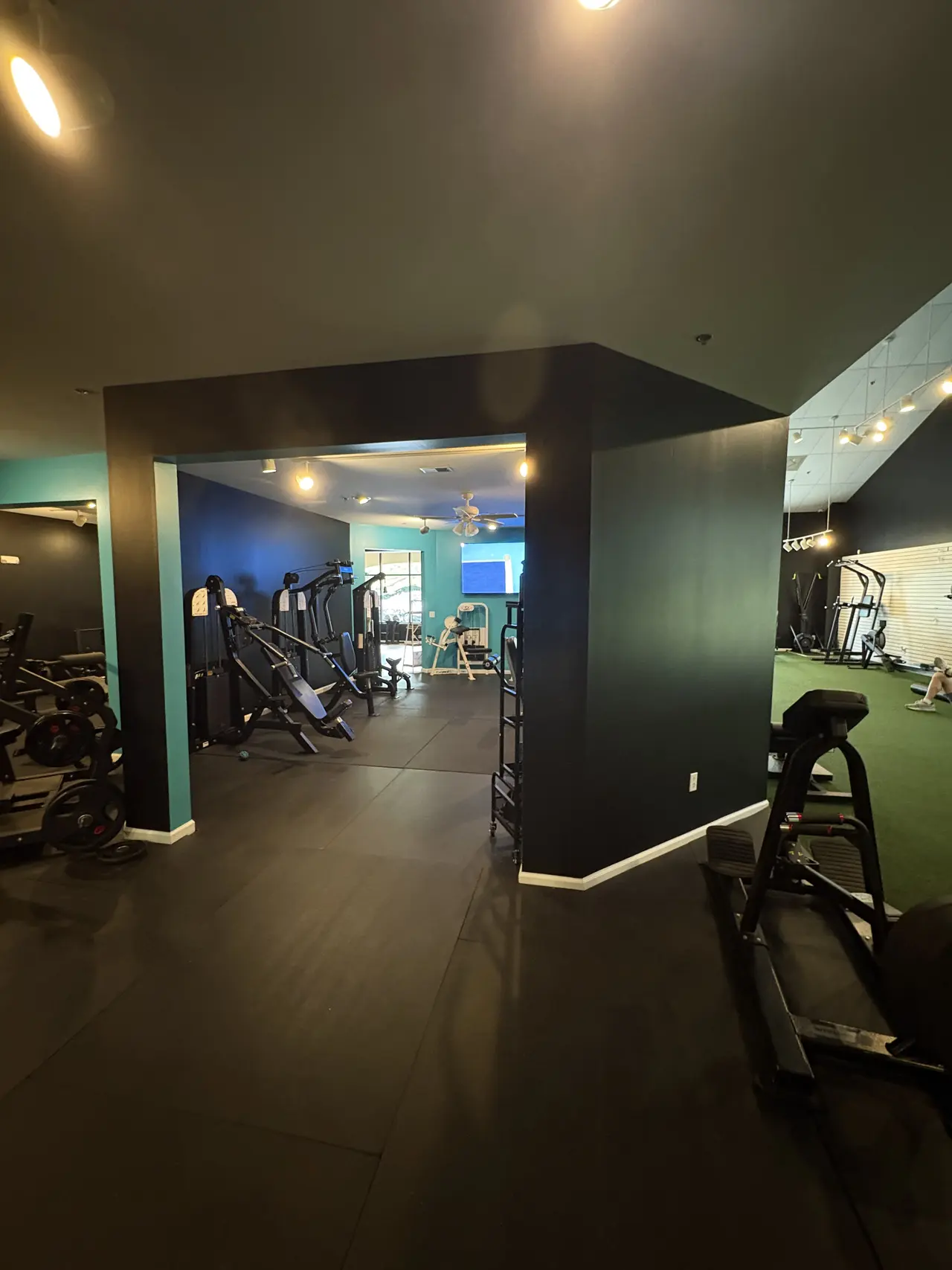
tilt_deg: -5.0
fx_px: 513
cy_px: 635
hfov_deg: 85.7
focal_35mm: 14
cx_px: 476
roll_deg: +0.4
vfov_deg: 102.1
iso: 800
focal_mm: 2.22
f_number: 2.2
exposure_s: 1/40
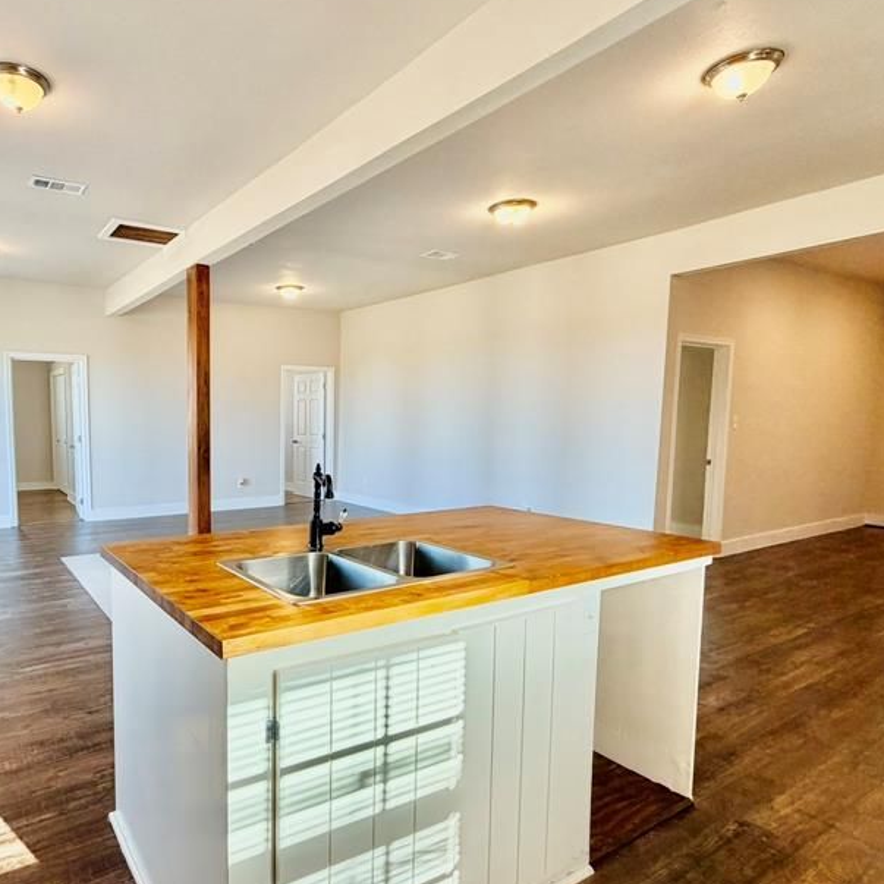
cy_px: 471
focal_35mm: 21
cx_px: 279
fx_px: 607
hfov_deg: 69.6
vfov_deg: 72.1
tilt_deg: -5.8
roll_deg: +0.1
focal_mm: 2.22
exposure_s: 1/120
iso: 160
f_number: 2.2
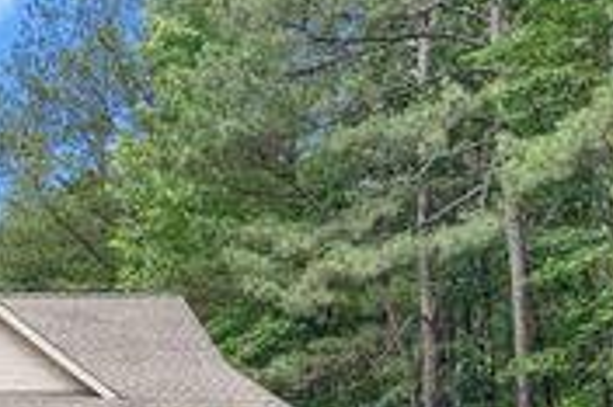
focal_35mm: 71
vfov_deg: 17.8
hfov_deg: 24.5
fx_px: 1208
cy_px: 544
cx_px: -202
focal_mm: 16.6
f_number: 7.1
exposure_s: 1/50
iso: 640
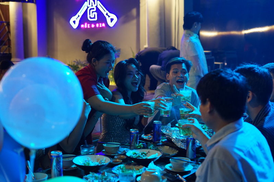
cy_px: 91
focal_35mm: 50
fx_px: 380
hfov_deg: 39.6
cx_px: 137
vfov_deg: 27.0
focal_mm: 50
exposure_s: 1/160
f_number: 2.8
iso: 1600
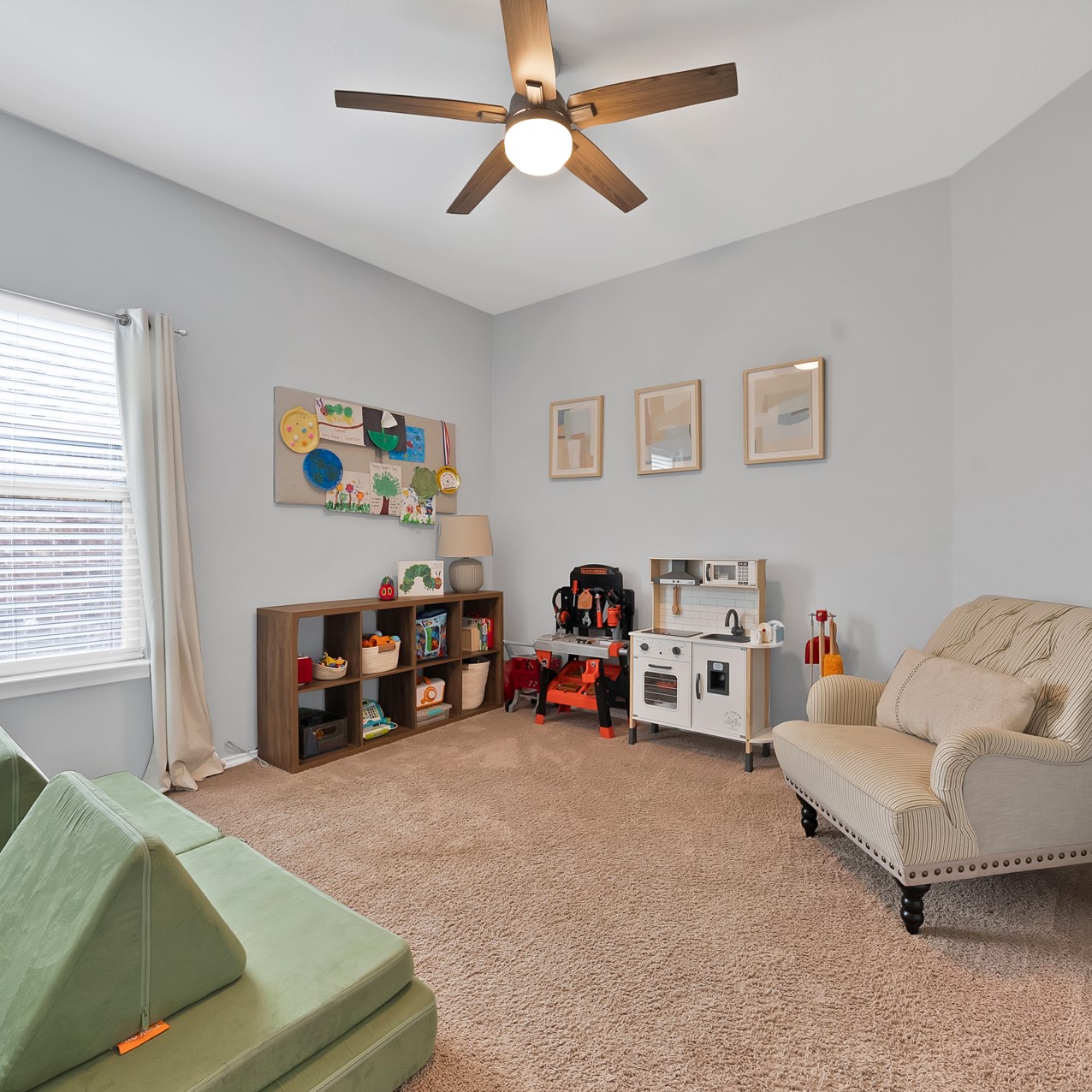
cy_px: 554
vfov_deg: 87.4
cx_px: 568
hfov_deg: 87.4
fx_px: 571
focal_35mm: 16
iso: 640
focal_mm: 12
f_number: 9
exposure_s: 1/3
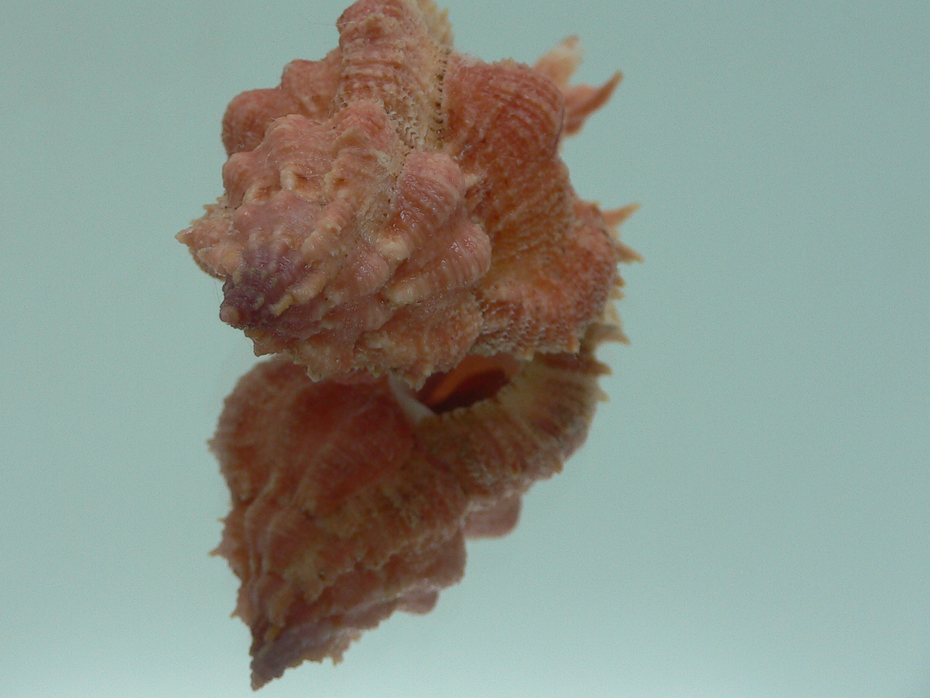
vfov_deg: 31.3
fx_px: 1236
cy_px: 248
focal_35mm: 46
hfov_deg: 41.1
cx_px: 384
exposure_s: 1/60
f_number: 2.8
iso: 80
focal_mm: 4.6
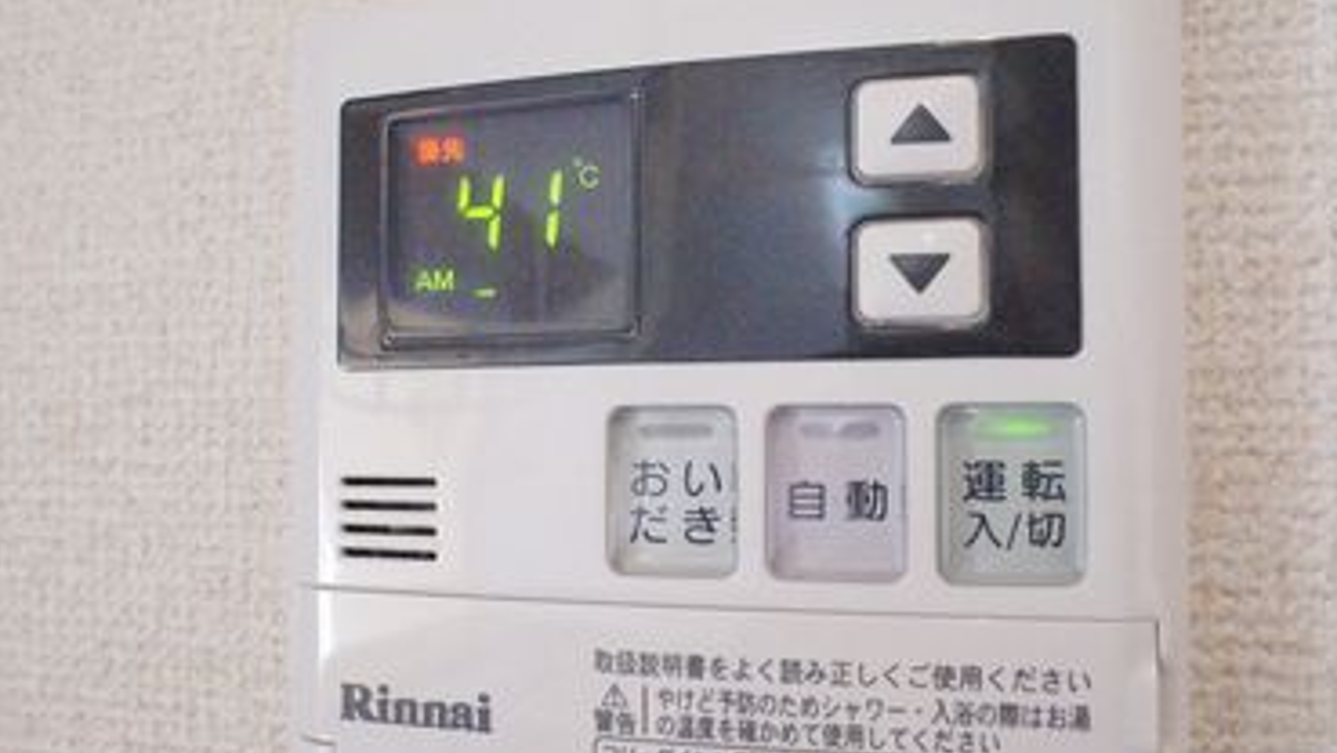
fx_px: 1206
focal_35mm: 34
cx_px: 696
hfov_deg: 58.0
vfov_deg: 34.7
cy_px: 420
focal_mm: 16
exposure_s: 1/320
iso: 12800
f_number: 6.3
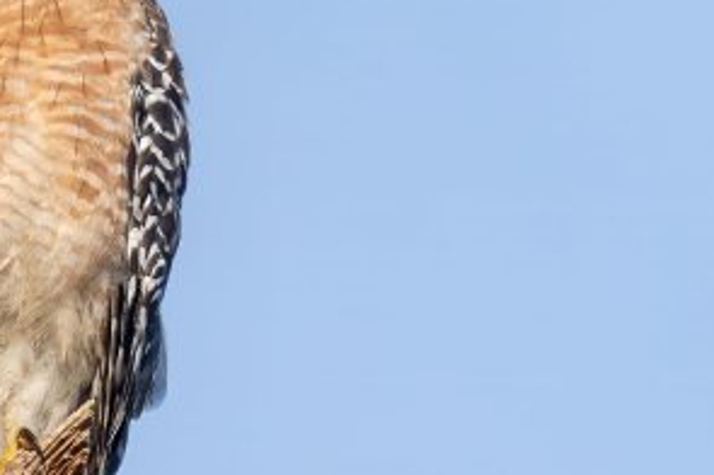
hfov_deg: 0.6
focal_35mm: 3256
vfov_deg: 0.4
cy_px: 241
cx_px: 494
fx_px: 64505
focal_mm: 800
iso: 1600
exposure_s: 1/1600
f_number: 9
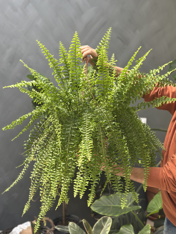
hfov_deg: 30.3
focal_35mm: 48
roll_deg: -2.3
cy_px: 117
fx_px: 325
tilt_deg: -5.6
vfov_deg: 39.7
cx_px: 88
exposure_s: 1/121
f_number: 1.78
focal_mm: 6.86
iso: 125
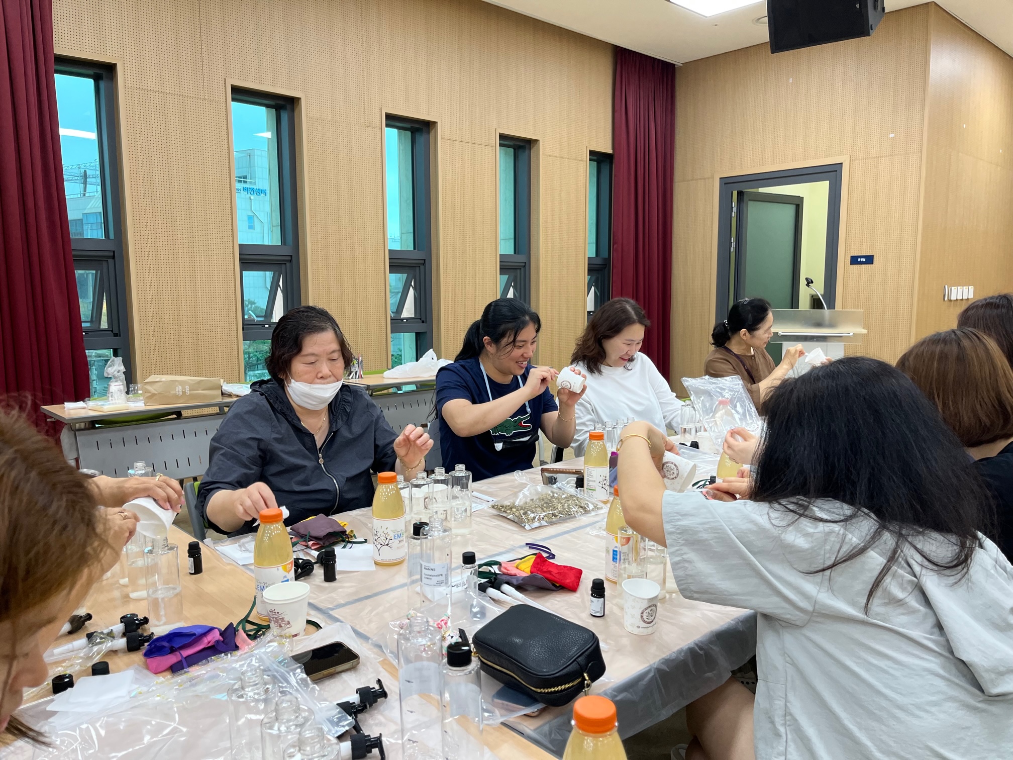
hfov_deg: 67.3
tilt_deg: -7.5
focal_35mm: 26
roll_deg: +0.5
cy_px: 380
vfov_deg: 53.1
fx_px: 761
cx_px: 506
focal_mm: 5.1
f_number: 1.6
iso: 80
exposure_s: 1/120
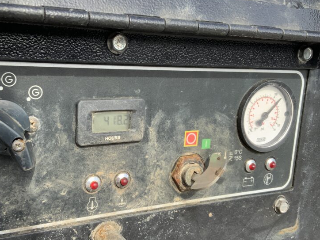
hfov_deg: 45.6
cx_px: 136
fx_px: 379
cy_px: 122
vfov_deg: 35.1
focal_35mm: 41
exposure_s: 1/300
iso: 16
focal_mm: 3
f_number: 1.8
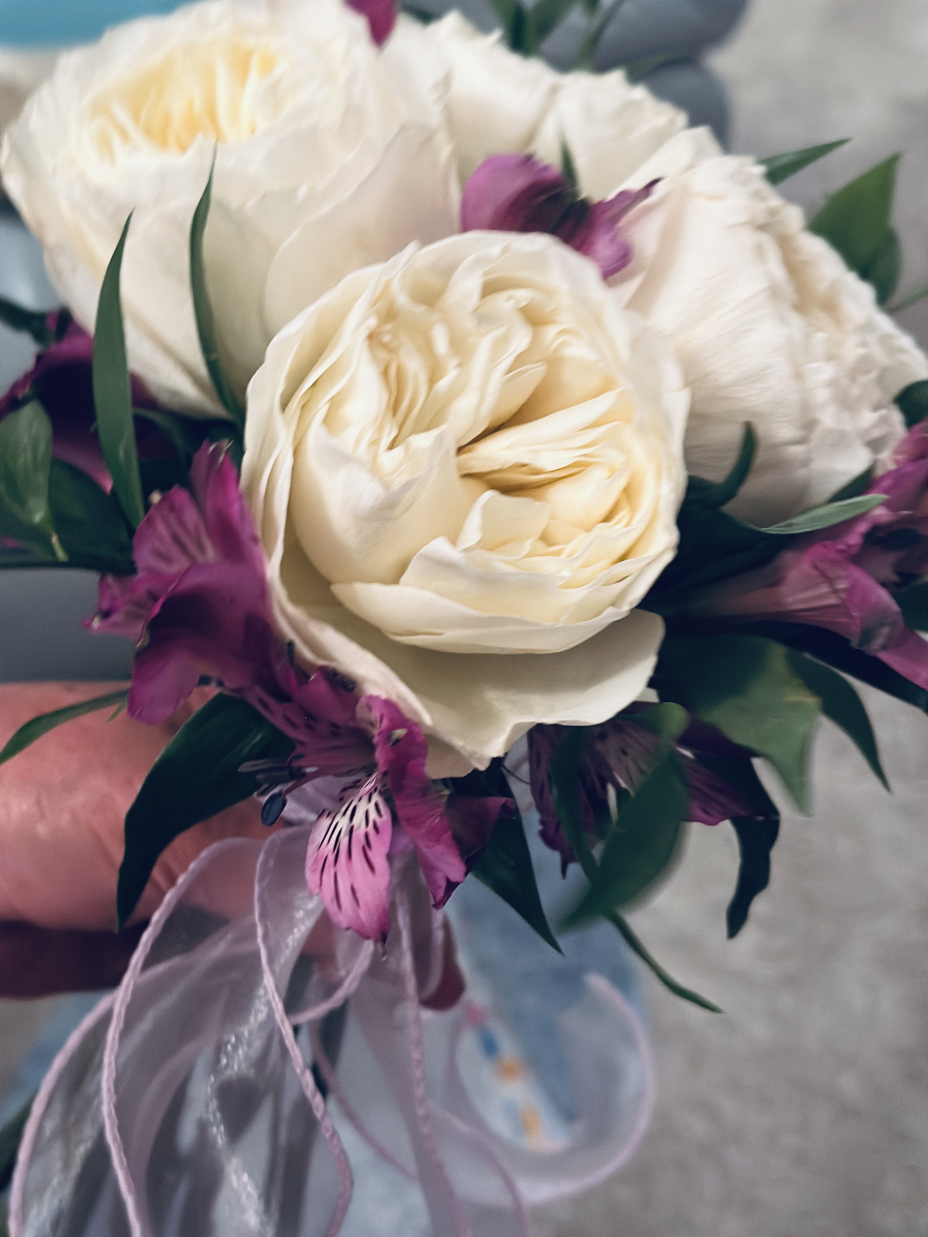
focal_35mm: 48
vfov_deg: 39.7
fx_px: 1716
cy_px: 618
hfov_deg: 30.3
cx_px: 464
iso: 400
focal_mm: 6.86
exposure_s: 1/40
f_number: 1.78
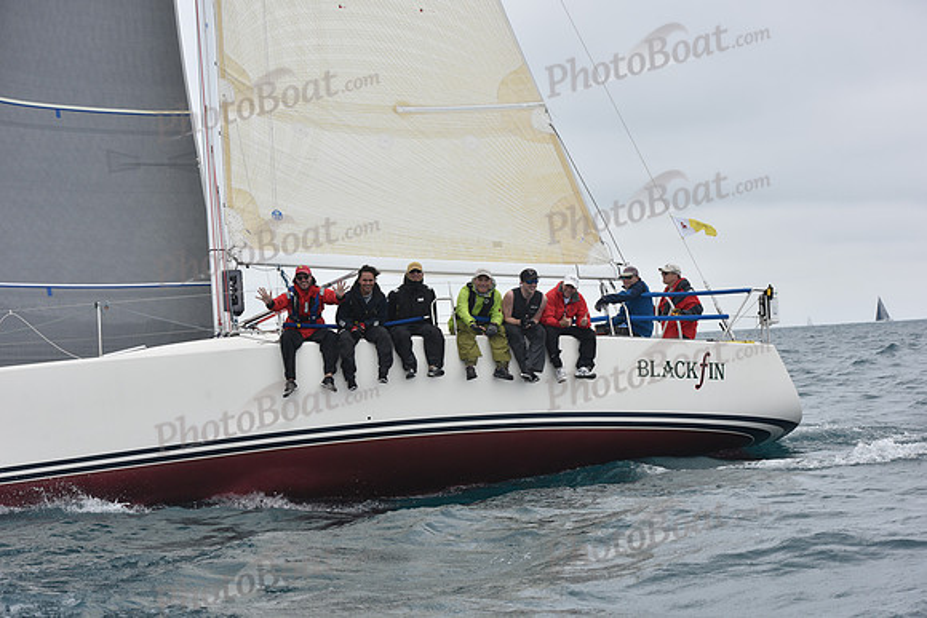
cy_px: 309
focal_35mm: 82
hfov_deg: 24.8
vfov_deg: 16.7
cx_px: 464
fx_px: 2112
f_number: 8
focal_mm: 82
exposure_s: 1/800
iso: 250
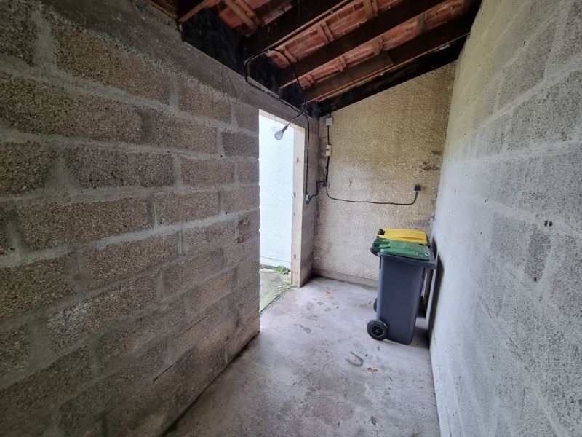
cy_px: 218
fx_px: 219
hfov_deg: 106.2
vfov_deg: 89.9
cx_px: 291
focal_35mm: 13
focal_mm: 2.2
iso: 100
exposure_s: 1/50
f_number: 2.2
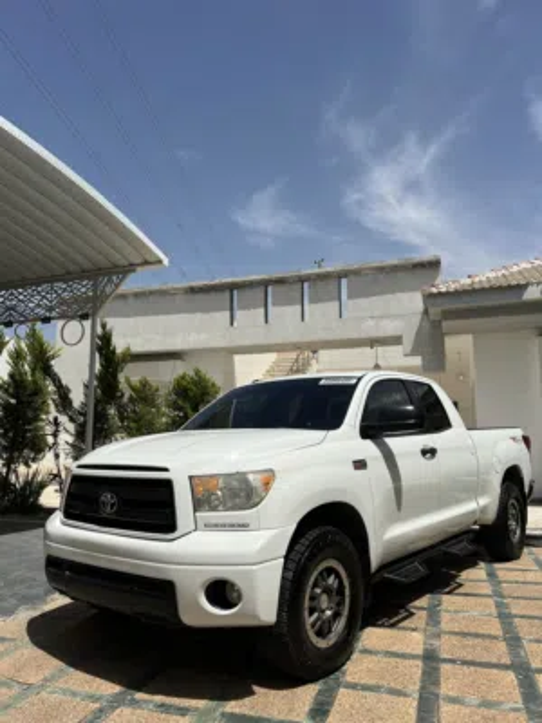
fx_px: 543
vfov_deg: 67.3
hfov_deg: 53.1
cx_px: 271
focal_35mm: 26
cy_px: 362
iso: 50
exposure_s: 1/8696
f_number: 1.5
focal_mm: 5.7
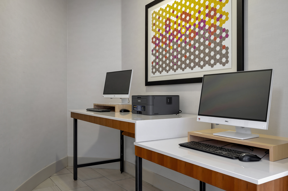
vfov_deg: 43.5
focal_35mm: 30
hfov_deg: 62.0
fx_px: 240
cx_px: 144
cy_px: 96
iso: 320
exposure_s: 1/2.5
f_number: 8
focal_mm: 30
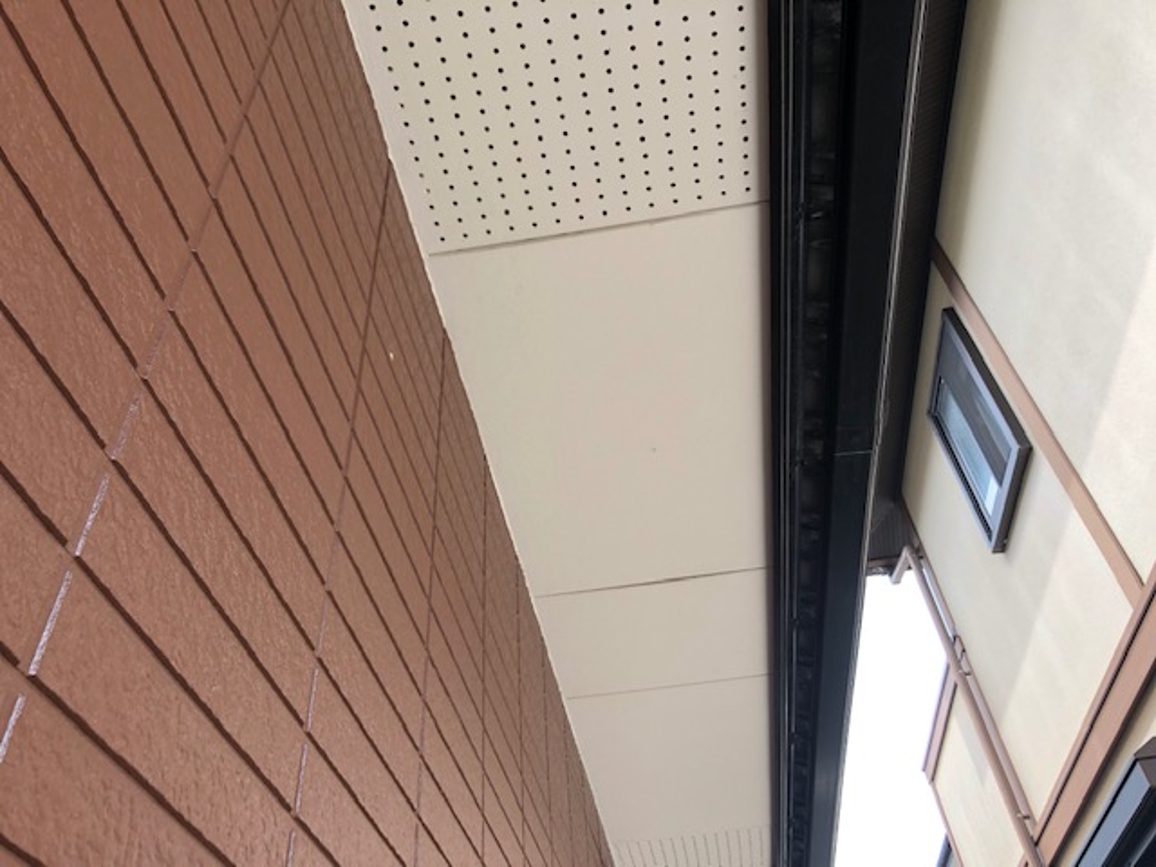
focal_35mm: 28
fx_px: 935
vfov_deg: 49.7
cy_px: 434
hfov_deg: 63.4
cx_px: 578
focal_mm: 3.99
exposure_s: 1/173
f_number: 1.8
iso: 20
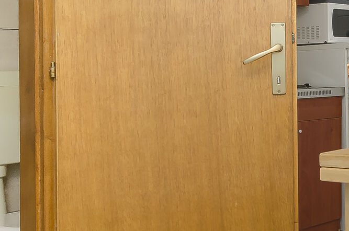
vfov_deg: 21.3
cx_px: 456
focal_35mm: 63
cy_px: 53
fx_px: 610
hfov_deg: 26.8
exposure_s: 1/100
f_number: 8
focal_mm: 10
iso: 200
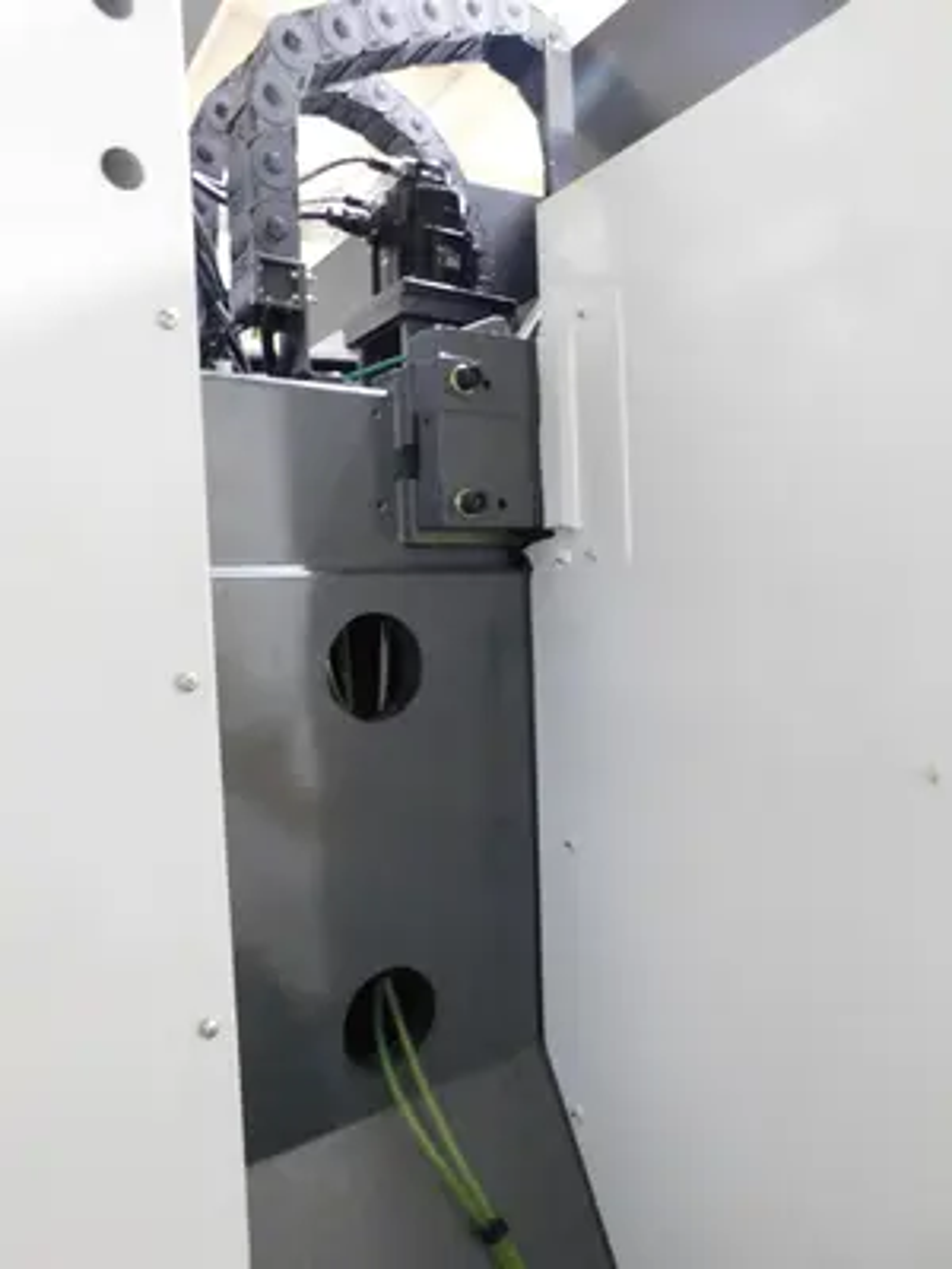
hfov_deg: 58.9
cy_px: 634
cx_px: 476
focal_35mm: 23
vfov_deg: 73.9
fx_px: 843
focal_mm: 4
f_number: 3
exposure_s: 1/4
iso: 800
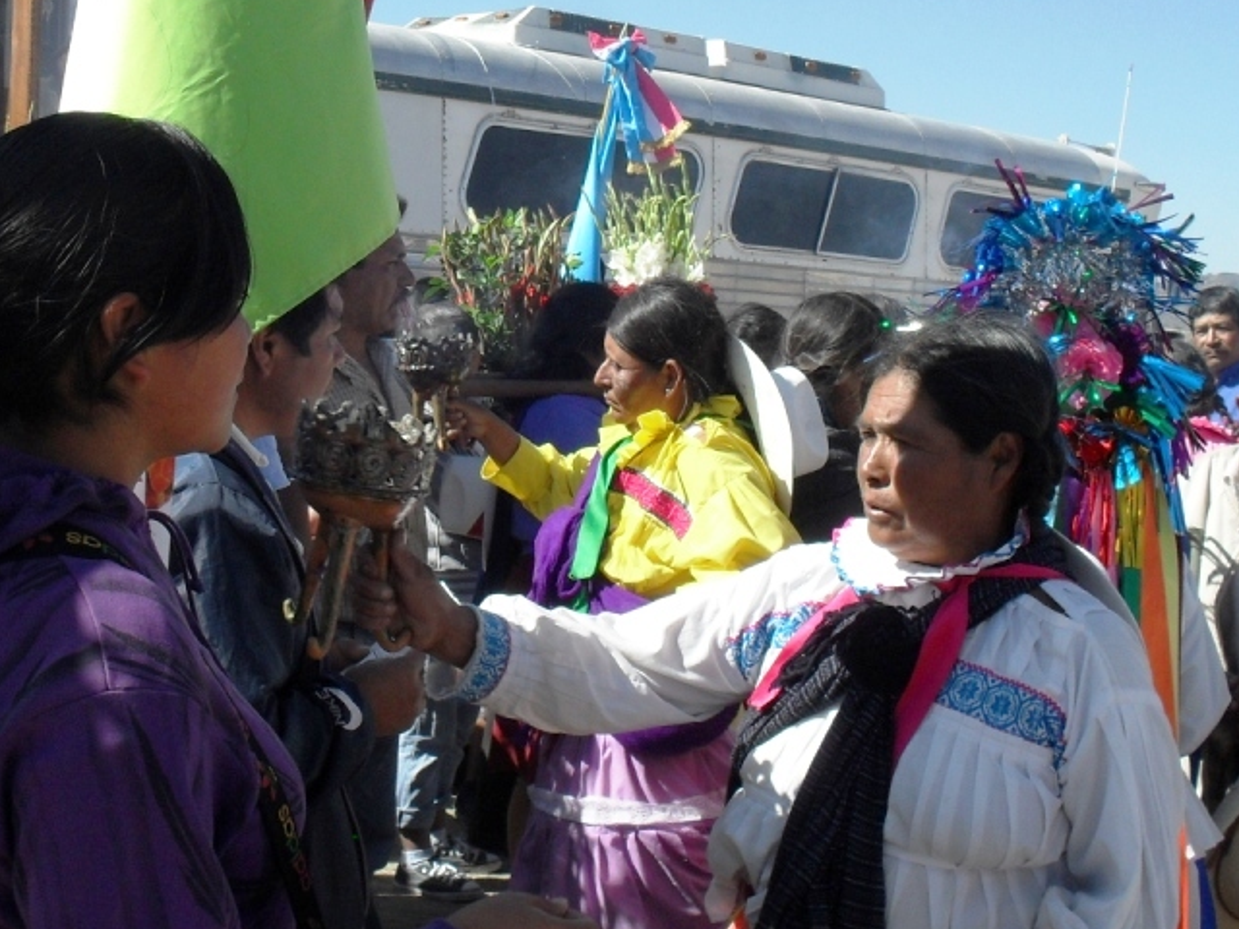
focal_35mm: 56
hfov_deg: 34.2
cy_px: 377
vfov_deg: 26.1
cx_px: 484
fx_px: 2004
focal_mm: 6.3
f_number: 8.4
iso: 100
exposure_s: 1/180
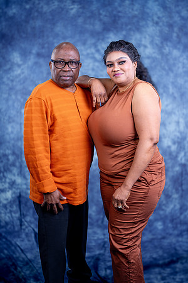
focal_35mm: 55
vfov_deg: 36.2
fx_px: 431
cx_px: 94
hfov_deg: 24.6
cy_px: 142
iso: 125
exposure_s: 1/200
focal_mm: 55
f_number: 10
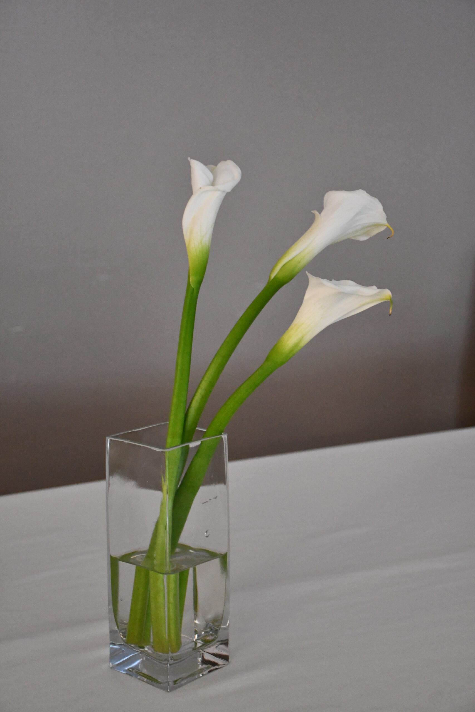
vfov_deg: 30.1
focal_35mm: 67
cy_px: 356
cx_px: 238
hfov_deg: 20.3
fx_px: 1326
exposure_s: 1/90
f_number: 4.5
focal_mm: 45
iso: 3200
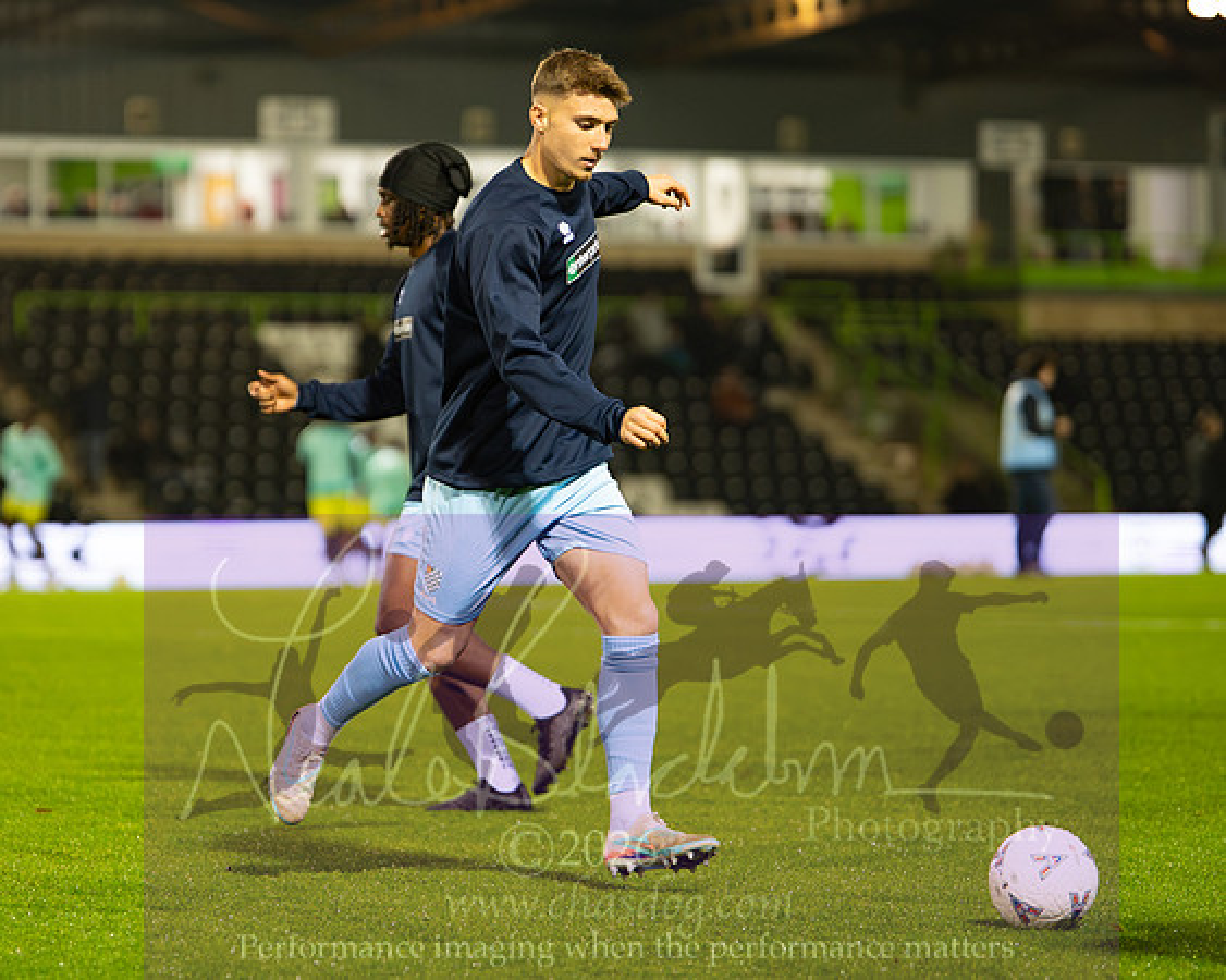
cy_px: 421
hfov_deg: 11.0
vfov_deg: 8.8
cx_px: 437
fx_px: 6370
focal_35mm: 176
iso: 2000
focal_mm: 85
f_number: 1.4
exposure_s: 1/1600
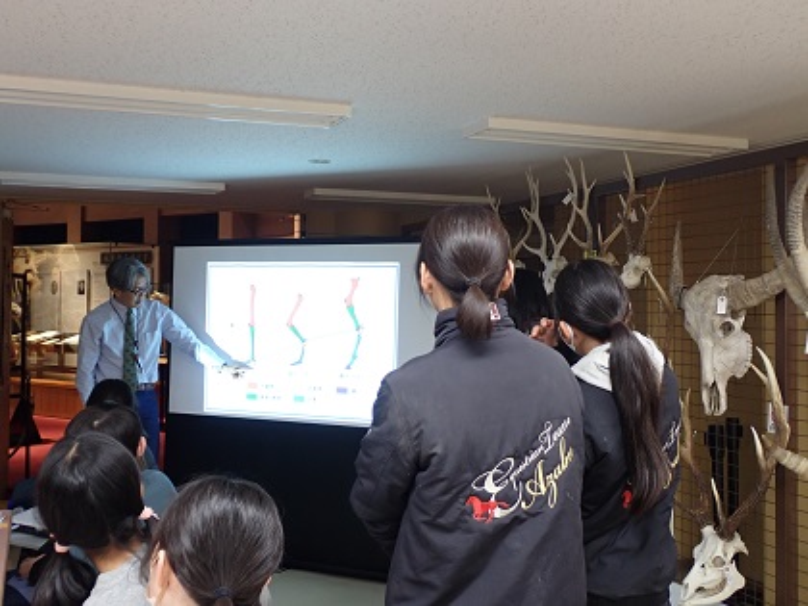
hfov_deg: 45.8
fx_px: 957
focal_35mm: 41
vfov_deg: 35.1
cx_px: 404
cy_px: 303
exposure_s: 1/40
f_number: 2.8
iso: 250
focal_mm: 7.31
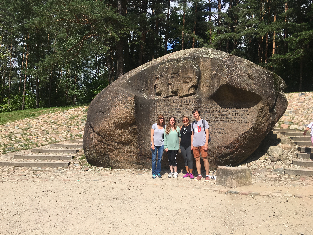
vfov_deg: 48.2
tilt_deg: +3.7
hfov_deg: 61.7
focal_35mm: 29
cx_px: 156
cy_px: 118
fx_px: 262
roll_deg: -0.8
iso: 25
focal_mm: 4.15
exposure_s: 1/2404
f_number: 2.2
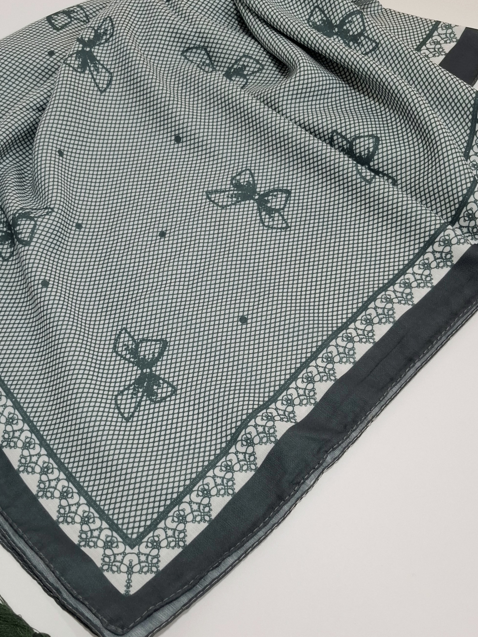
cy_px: 337
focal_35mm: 36
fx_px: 663
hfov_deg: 39.4
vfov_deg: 51.3
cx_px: 181
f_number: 1.8
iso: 200
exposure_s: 1/100
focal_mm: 5.54
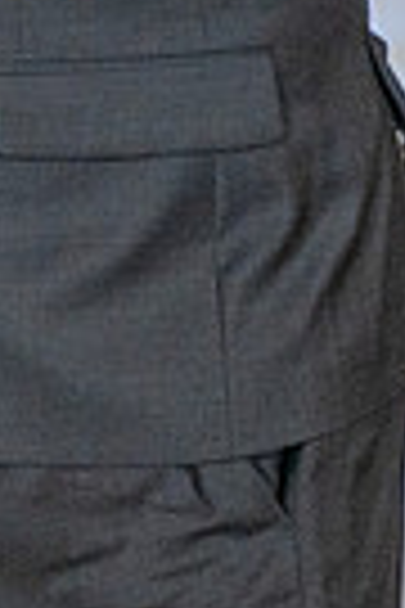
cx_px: -700
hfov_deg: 2.0
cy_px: -392
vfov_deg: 3.0
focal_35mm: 675
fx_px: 11390
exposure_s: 1/320
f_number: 2.8
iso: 1600
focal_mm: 135
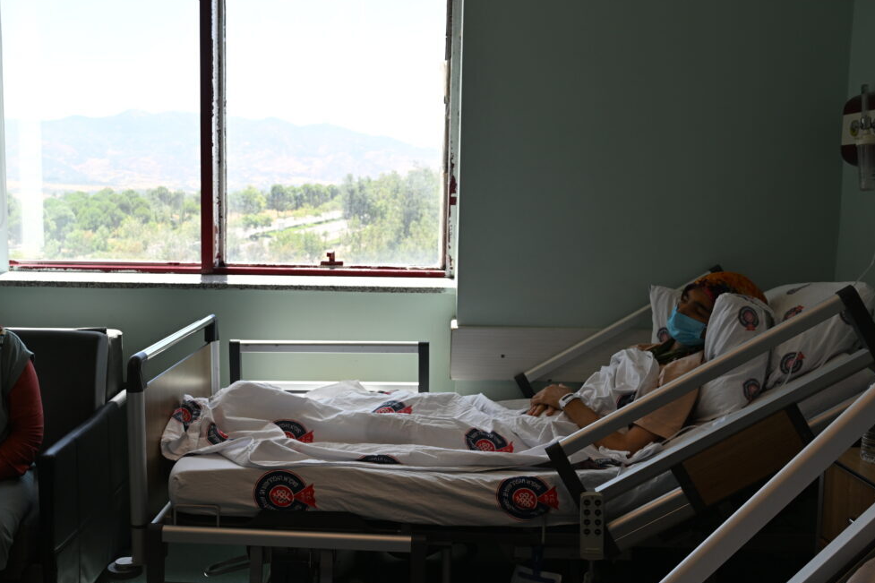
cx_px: 380
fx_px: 939
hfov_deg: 49.8
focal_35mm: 39
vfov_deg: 34.5
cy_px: 298
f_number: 6.3
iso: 250
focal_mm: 29.5
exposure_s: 1/60
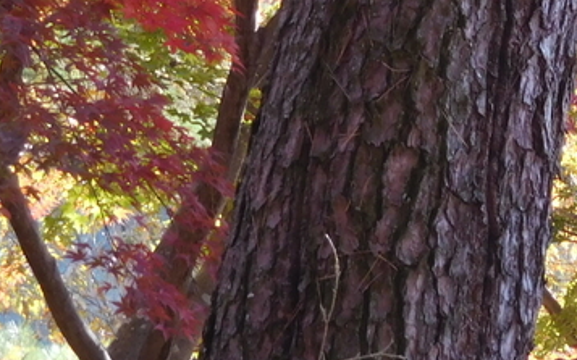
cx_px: 884
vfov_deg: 2.6
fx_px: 7846
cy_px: -199
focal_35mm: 499
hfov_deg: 4.2
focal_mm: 25
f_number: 5.1
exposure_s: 1/30
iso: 125
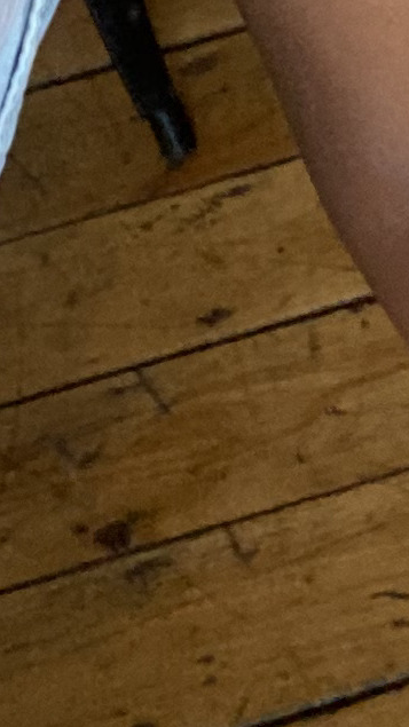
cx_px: 336
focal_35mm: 159
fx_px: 3067
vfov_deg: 11.5
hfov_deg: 7.6
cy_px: -926
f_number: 2.2
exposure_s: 1/60
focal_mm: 2.71
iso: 250
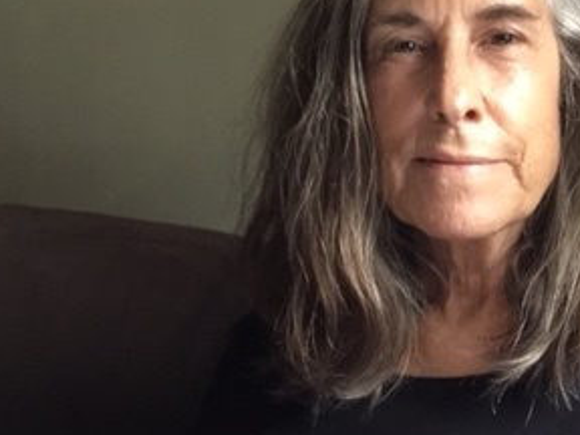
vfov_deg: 21.2
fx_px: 1156
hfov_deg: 27.5
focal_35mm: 69
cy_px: 282
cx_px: 475
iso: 250
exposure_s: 1/24
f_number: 2.4
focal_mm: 3.3
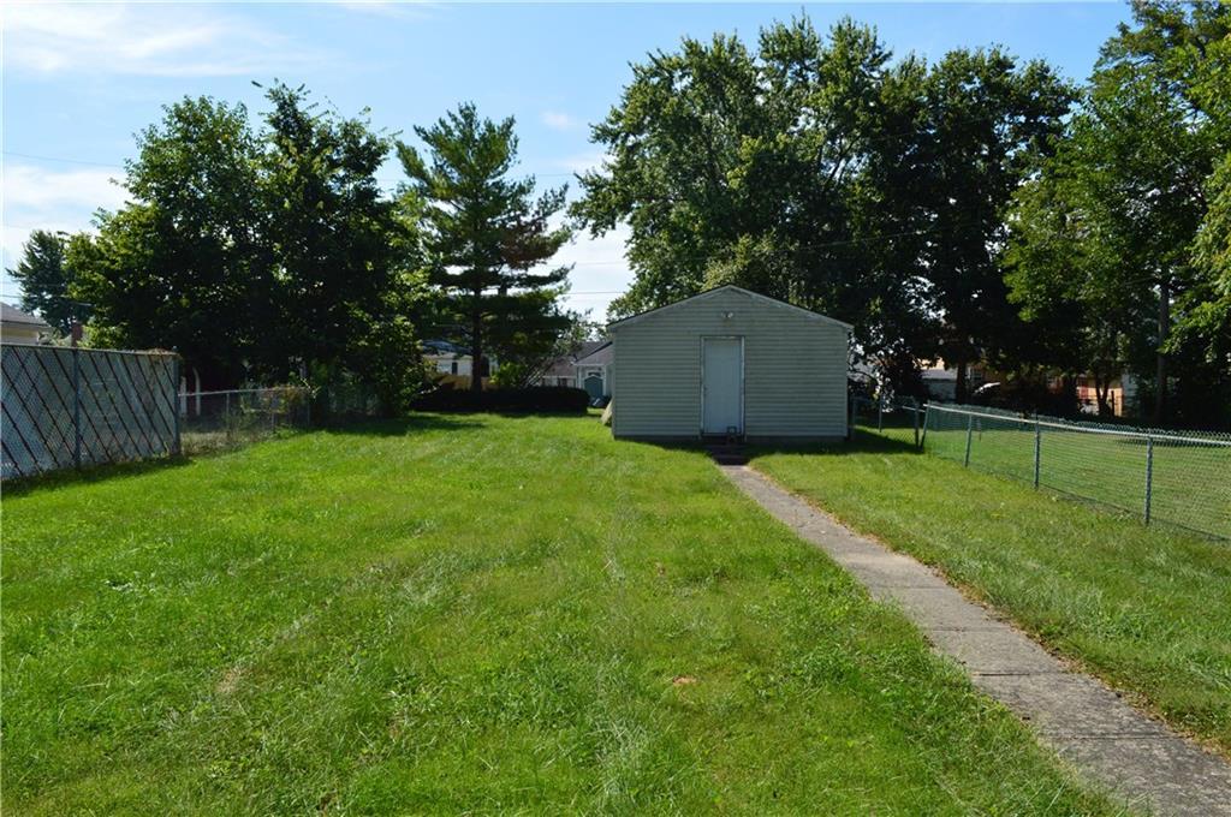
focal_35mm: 27
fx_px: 922
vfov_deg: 47.8
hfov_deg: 67.4
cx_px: 616
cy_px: 408
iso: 400
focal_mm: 18
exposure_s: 1/400
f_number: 11
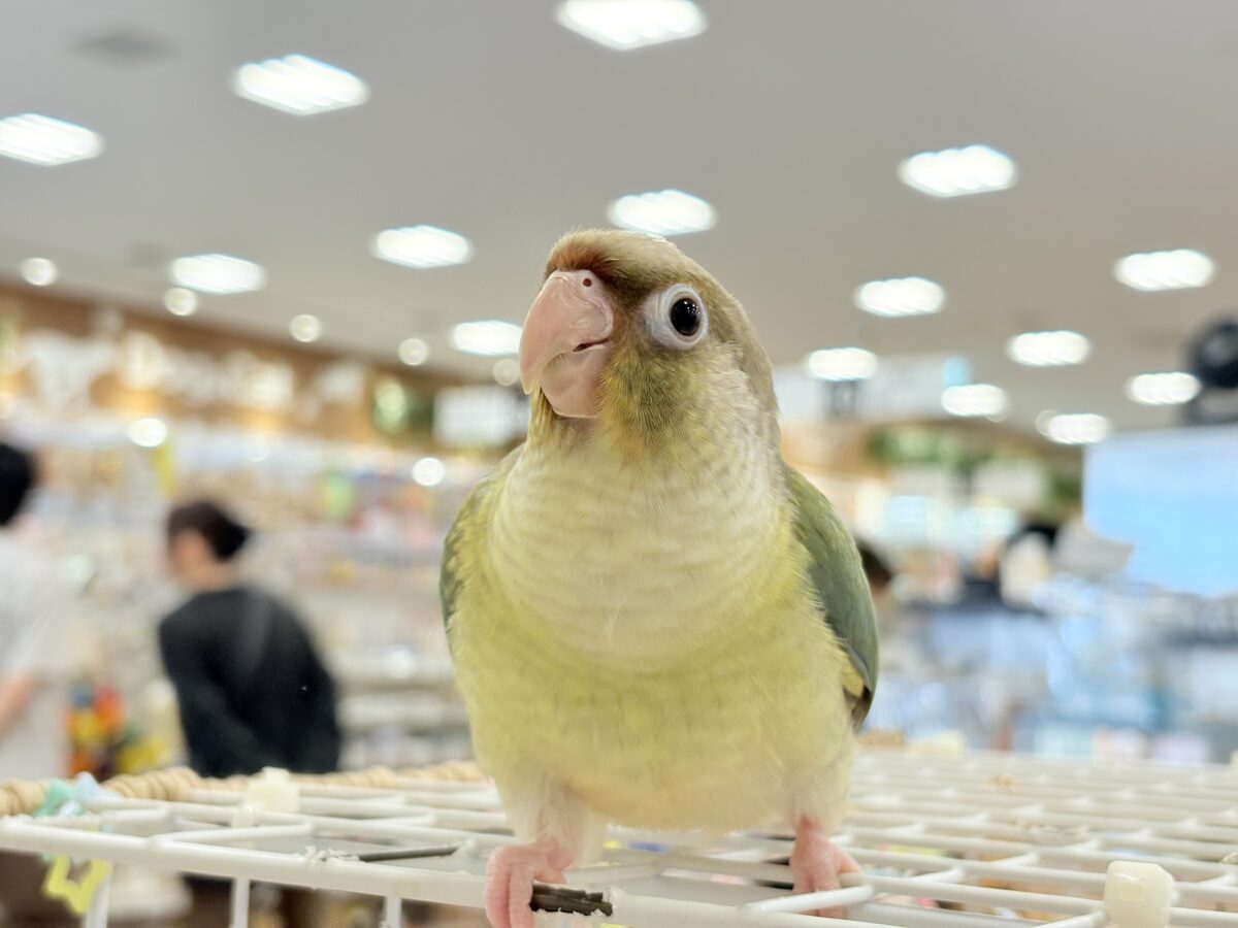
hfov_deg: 36.8
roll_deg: -1.0
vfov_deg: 28.0
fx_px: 1860
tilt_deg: +7.0
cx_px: 619
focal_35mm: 52
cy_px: 464
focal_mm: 5.96
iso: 64
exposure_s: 1/100
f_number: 1.6
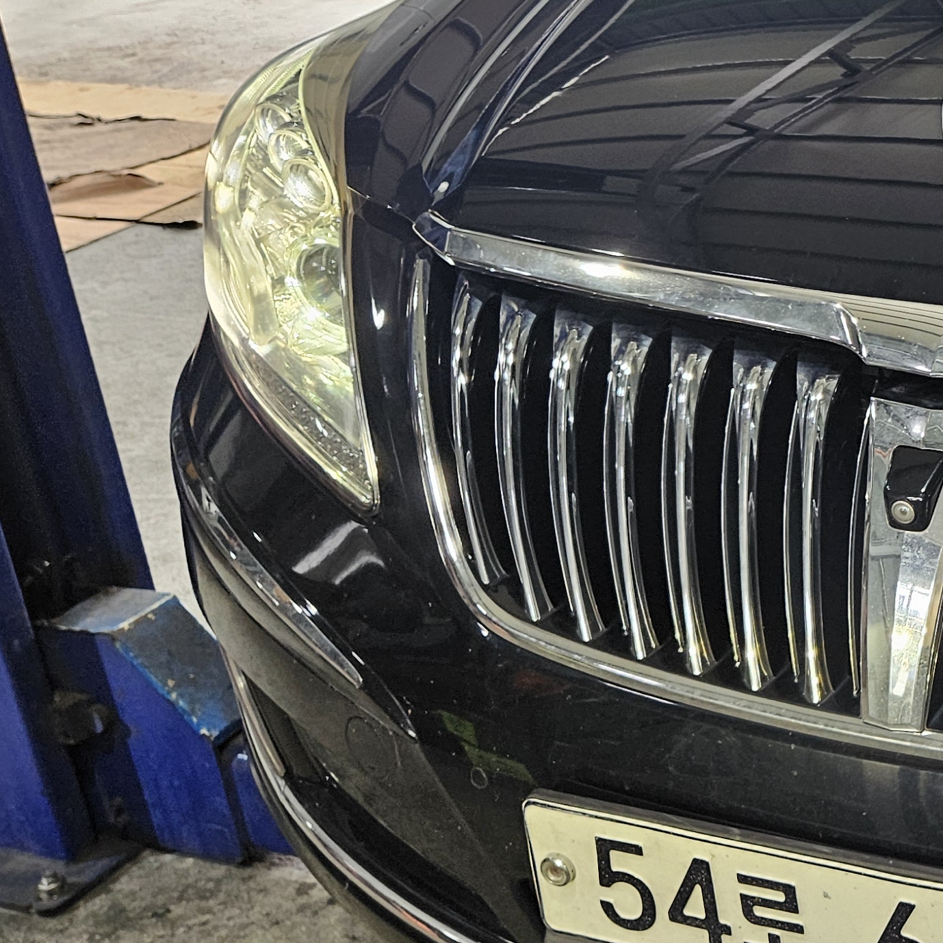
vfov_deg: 29.0
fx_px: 1818
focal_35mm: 59
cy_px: 357
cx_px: 1247
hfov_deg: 25.0
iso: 50
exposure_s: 1/61.3
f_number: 1.8
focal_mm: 5.4
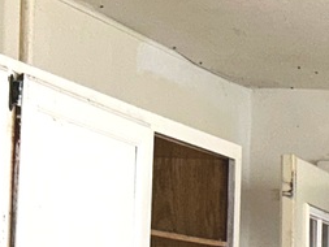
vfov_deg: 9.8
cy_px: 341
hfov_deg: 11.3
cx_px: 761
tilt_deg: +1.1
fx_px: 1407
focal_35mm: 148
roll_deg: +0.7
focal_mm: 5.7
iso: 32
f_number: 1.5
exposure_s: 1/220
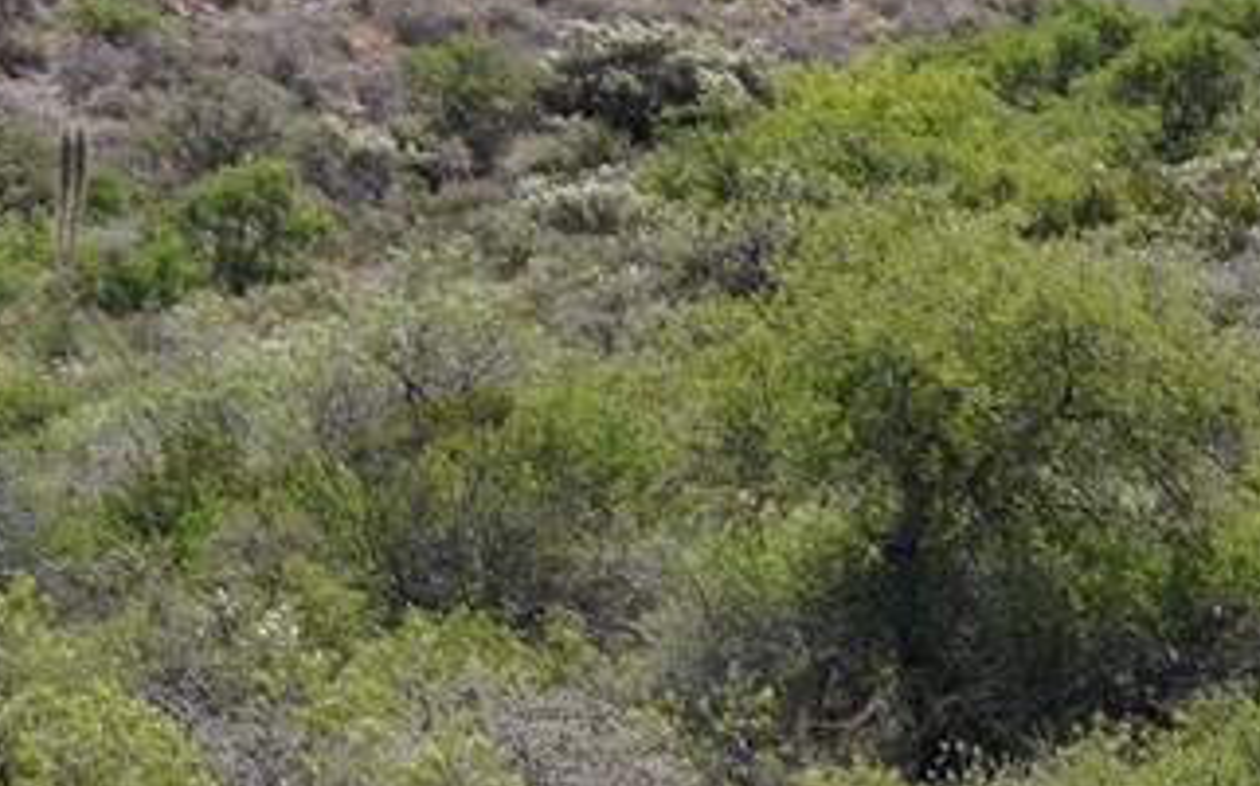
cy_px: -258
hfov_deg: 7.6
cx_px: 3260
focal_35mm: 253
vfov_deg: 5.2
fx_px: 8685
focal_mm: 40
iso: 100
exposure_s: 1/100
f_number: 11
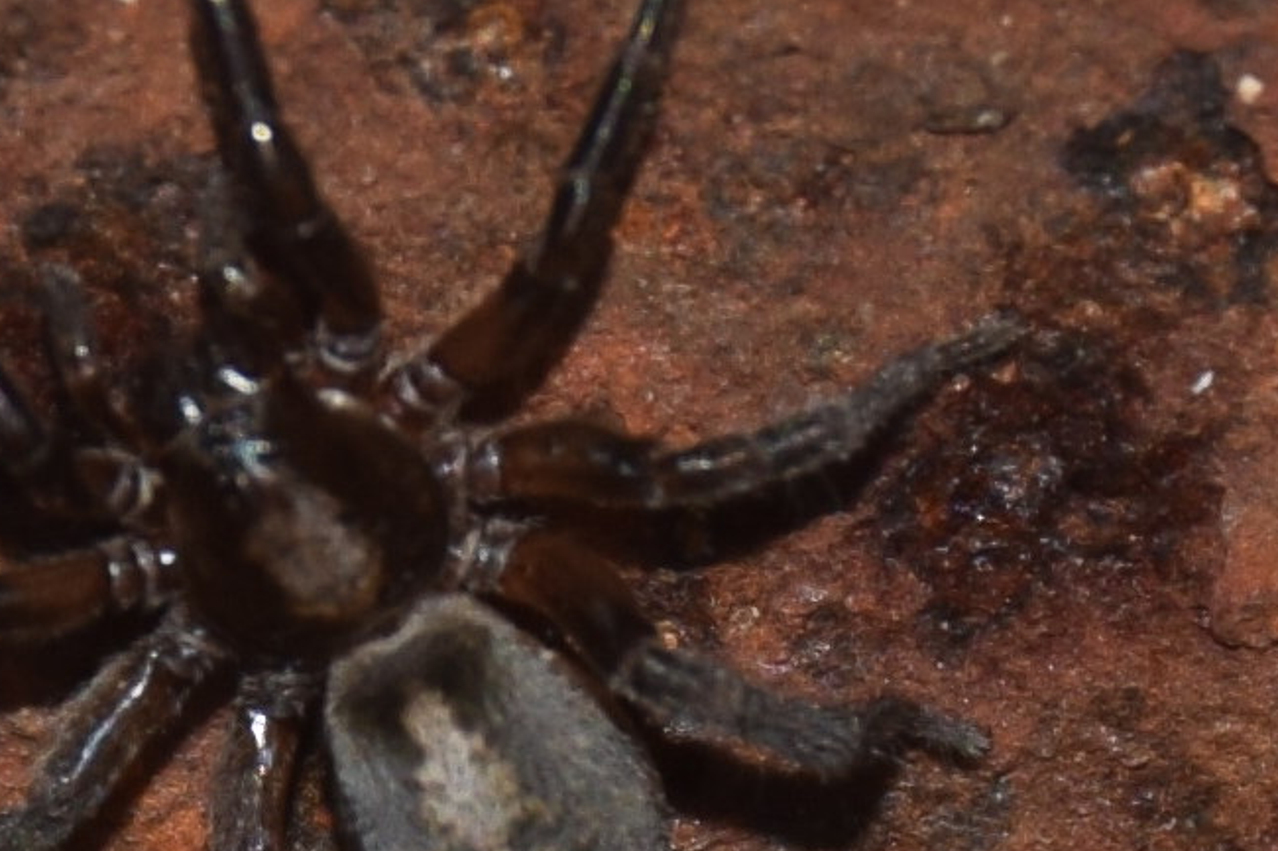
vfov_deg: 3.3
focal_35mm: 414
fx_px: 14692
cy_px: 552
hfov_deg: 5.0
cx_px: 442
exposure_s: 1/60
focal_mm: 140
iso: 100
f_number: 8
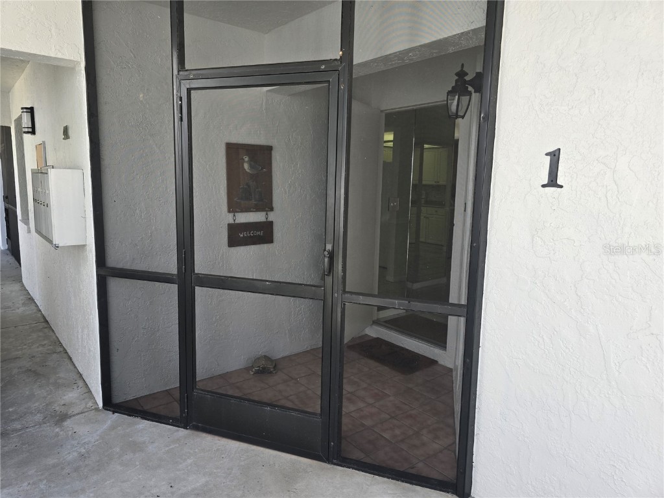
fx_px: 441
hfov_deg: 73.9
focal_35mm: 23
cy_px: 249
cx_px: 332
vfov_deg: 58.9
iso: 32
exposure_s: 1/120
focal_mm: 6.3
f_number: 1.7
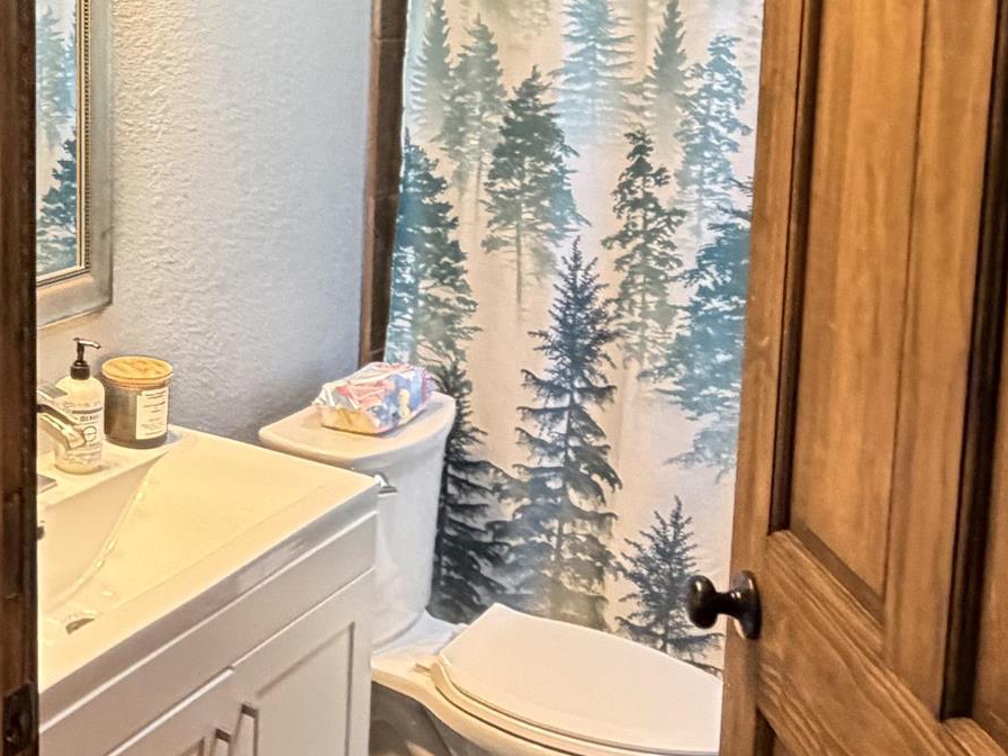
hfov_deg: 35.7
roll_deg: -0.2
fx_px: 1398
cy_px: 162
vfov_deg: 29.6
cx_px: -7
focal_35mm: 48
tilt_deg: -8.2
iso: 400
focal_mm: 2.22
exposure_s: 1/60
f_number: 2.2
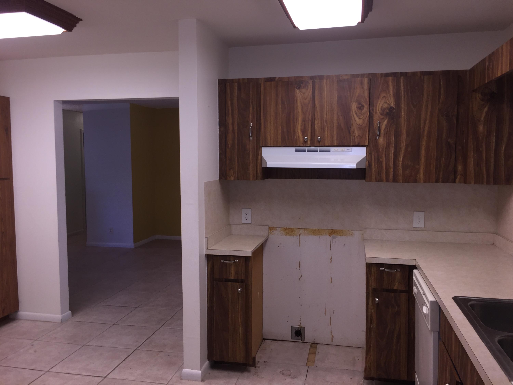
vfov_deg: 48.2
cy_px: 192
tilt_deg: -4.8
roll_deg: -0.3
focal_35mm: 29
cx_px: 256
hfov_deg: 61.7
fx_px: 430
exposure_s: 1/30
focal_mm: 4.15
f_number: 2.2
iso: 32
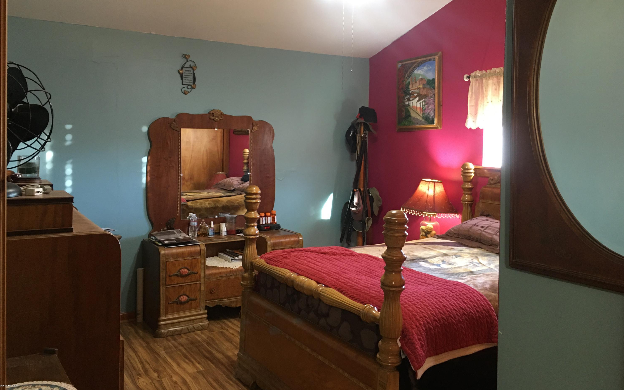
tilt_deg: -1.3
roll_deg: -1.2
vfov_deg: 40.5
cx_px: 313
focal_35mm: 31
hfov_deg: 61.2
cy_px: 164
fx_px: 527
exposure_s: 1/15
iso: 80
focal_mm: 4.15
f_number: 2.2
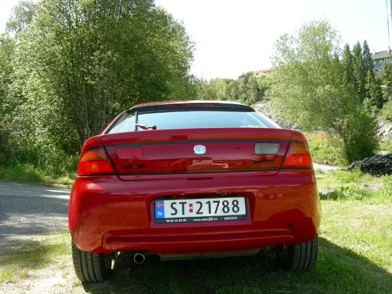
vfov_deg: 39.7
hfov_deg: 51.4
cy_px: 147
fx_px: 408
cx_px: 196
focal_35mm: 36
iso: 64
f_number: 4.8
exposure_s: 1/113
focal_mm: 7.5
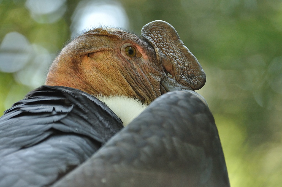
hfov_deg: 6.0
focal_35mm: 345
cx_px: 141
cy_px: 94
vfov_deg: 4.0
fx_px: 2699
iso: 1000
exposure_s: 1/250
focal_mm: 230
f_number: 5.3
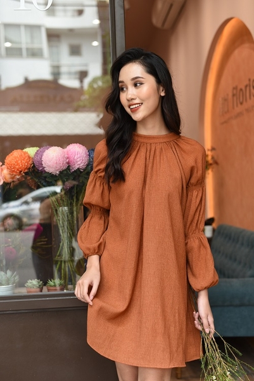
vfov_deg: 39.6
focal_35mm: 50
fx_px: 528
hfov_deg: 27.0
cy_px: 190
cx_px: 127
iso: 400
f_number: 3.5
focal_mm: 50
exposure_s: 1/400
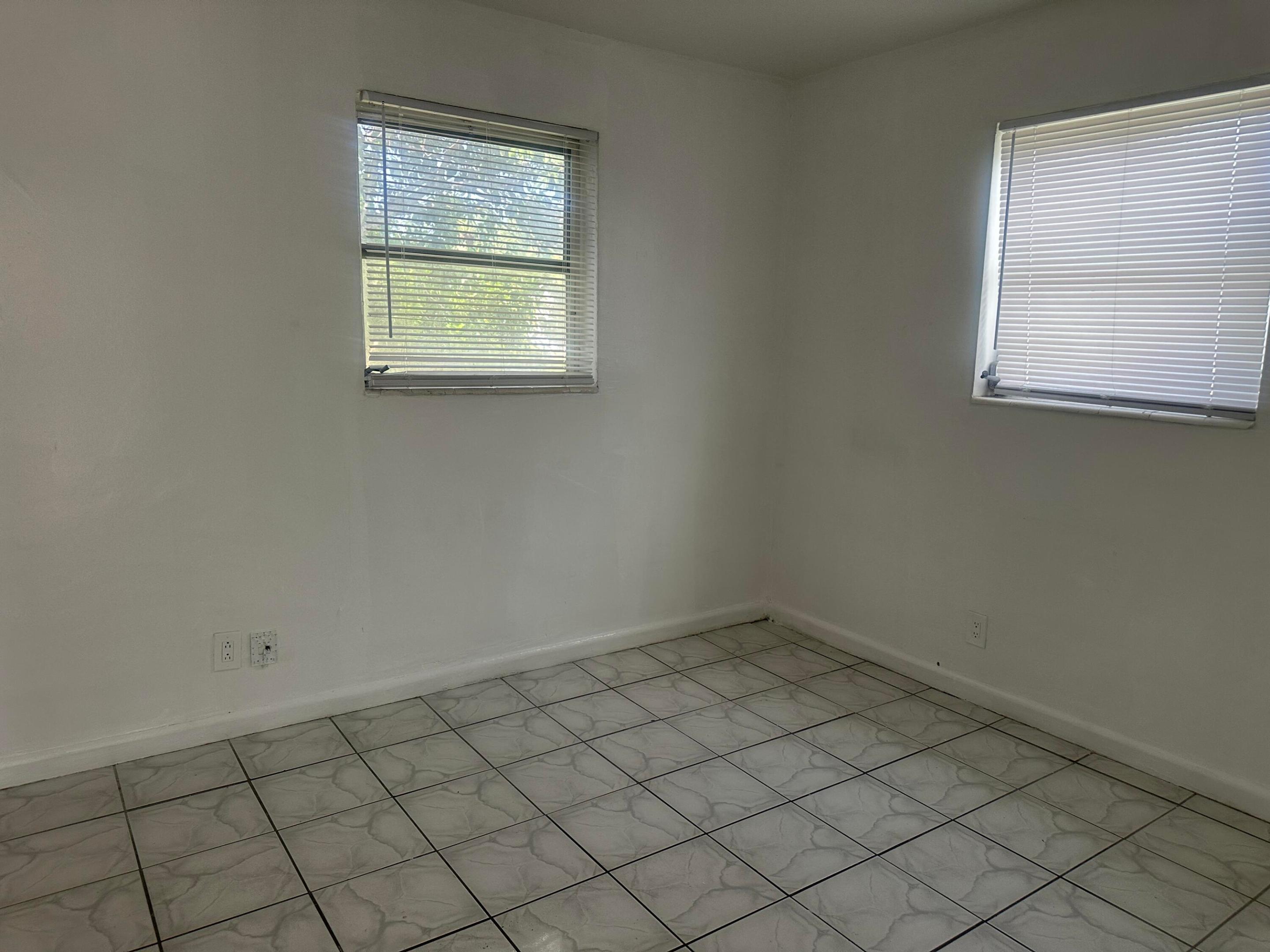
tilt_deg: -8.7
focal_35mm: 24
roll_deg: -0.9
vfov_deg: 56.8
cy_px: 476
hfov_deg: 71.6
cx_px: 635
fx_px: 881
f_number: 1.78
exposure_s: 1/120
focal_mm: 6.86
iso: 125
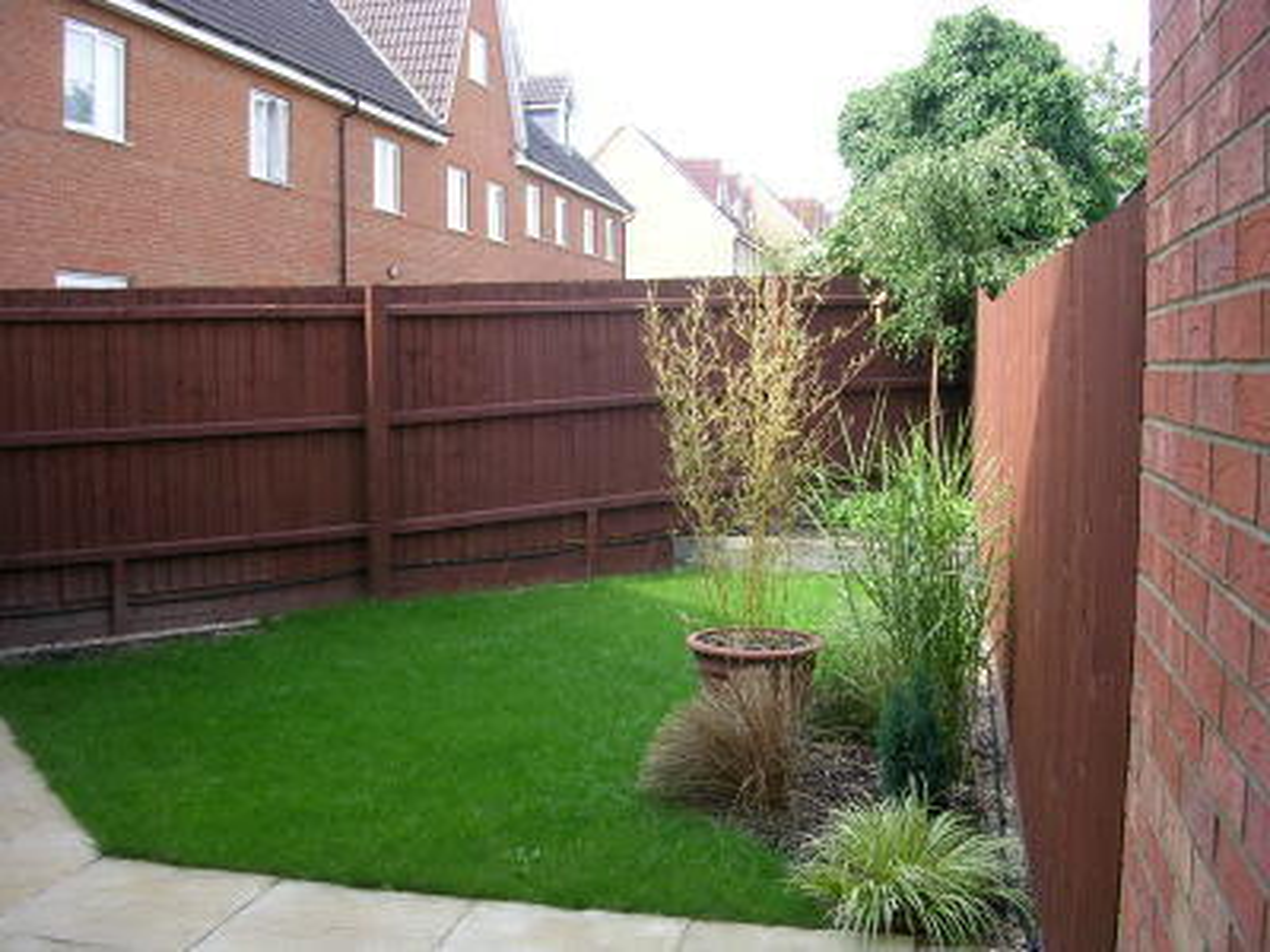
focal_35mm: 38
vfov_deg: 37.7
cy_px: 476
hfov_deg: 49.0
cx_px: 635
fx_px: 1394
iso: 50
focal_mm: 5.8
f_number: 2.8
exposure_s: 1/153
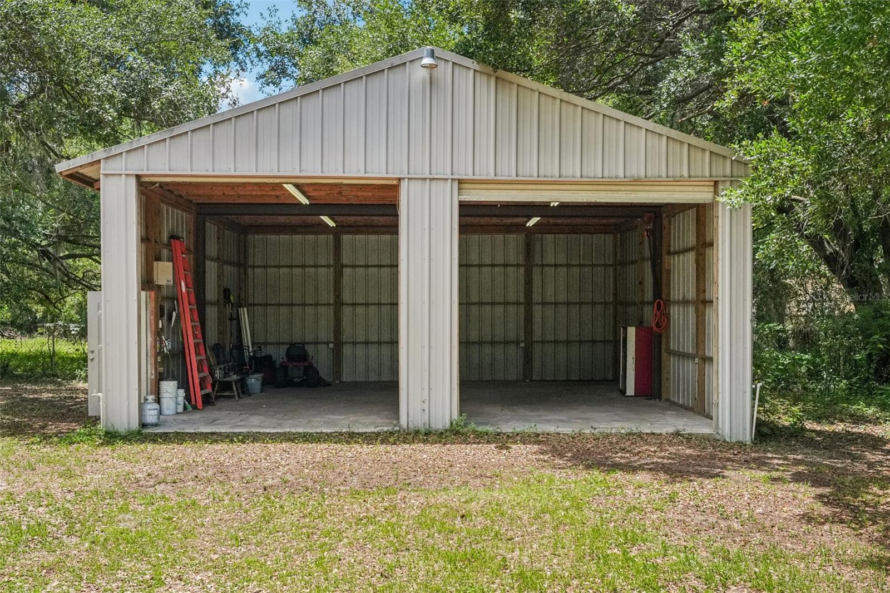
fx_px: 816
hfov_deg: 57.2
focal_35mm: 33
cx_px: 445
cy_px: 296
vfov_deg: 40.0
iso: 800
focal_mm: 22
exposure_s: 1/640
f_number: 8
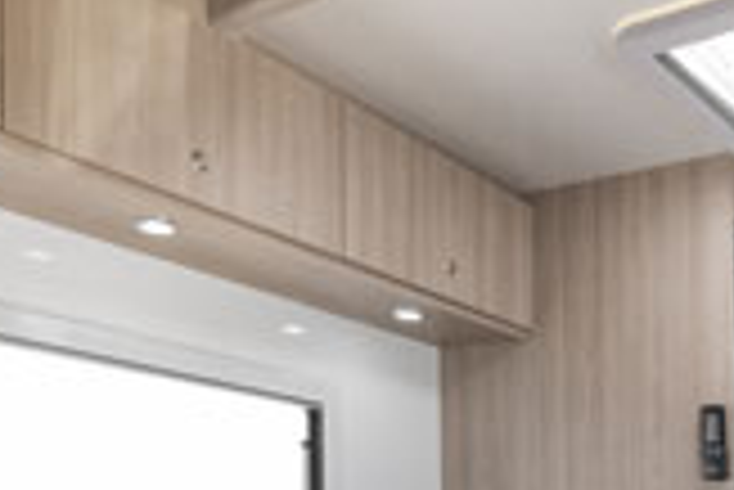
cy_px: 596
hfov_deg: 42.5
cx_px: 446
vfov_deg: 26.0
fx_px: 939
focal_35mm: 46
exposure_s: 1/20
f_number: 6.4
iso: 125
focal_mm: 10
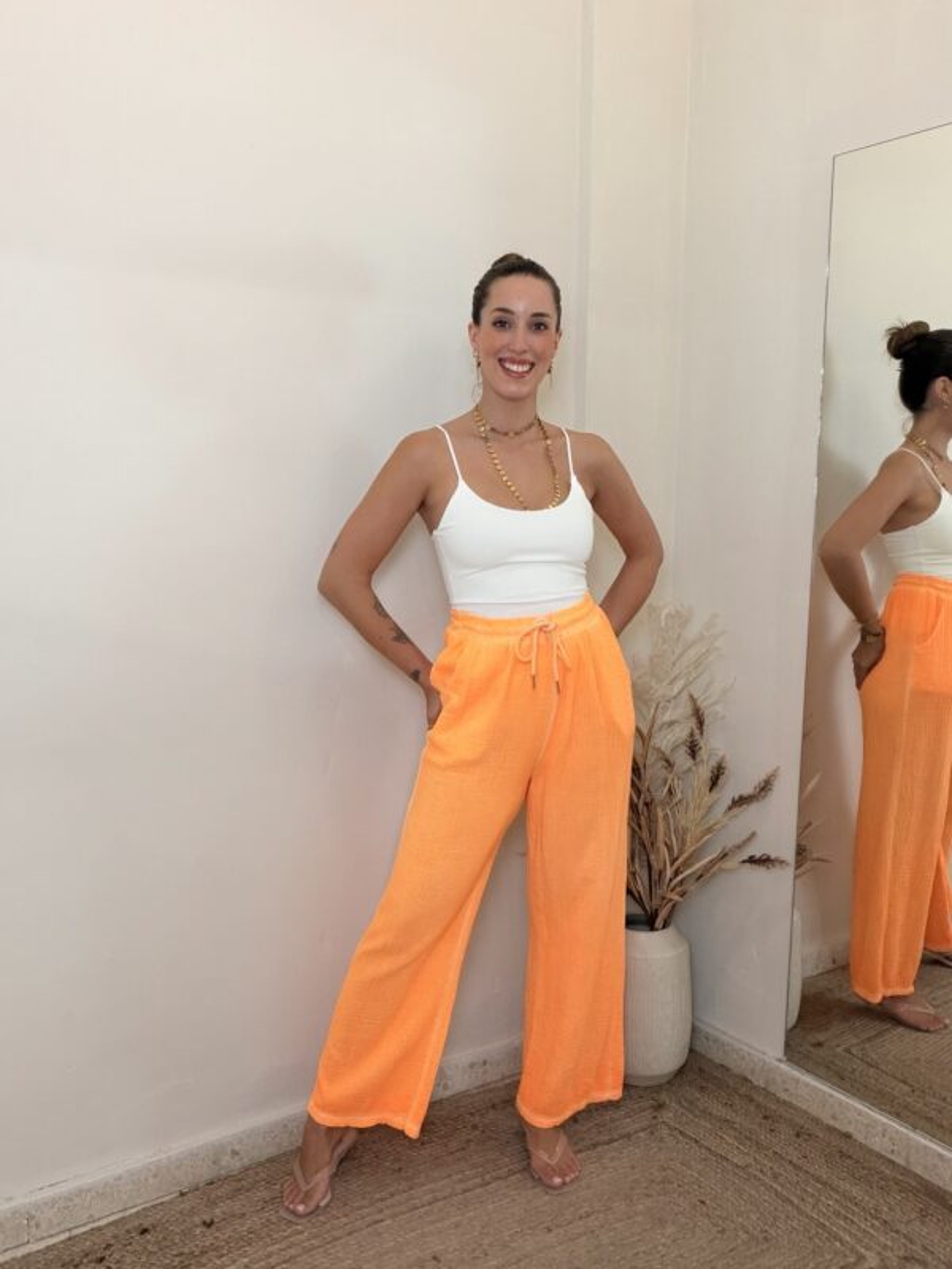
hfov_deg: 46.8
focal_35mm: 30
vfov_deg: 60.0
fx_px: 1100
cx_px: 476
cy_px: 634
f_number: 1.9
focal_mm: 2.71
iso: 100
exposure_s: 1/60
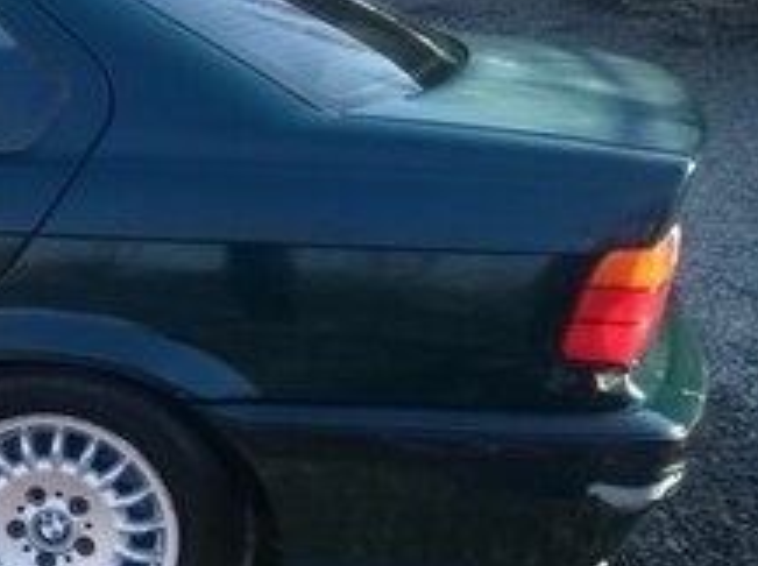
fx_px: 1399
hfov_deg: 23.9
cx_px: -381
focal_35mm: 64
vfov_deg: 22.8
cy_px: 376
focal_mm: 3.57
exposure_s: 1/177
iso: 100
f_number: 2
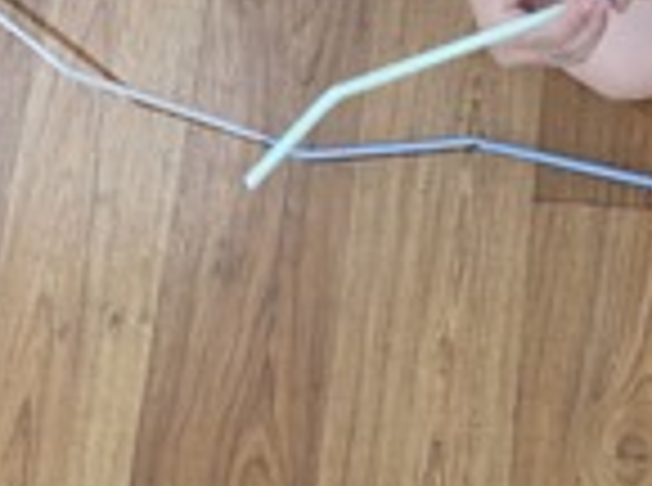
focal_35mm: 106
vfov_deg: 12.2
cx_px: 555
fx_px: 1992
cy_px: -522
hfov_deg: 18.4
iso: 400
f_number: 1.7
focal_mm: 6.3
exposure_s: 1/120
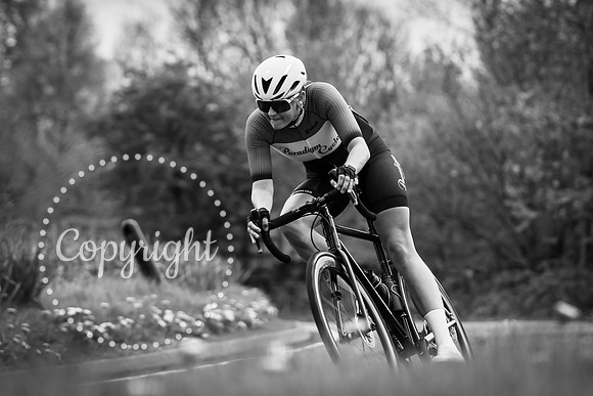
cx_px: 289
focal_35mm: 199
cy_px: 96
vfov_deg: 6.9
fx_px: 3275
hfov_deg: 10.3
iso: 200
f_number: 3.5
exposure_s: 1/640
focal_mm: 131
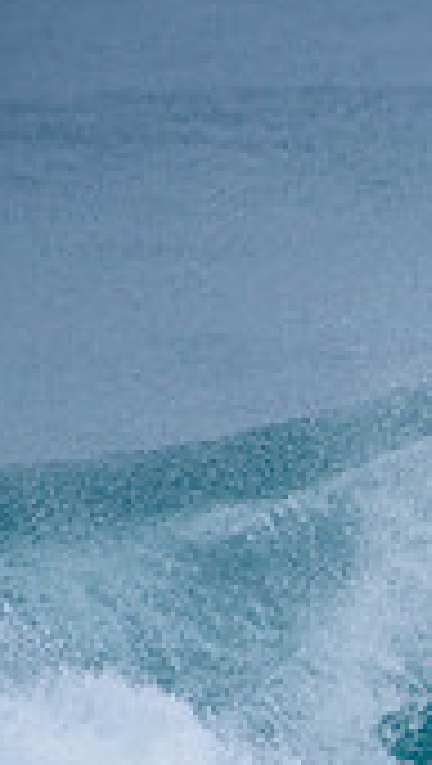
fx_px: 34882
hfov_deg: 0.7
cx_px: 1120
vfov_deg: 1.3
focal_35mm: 1718
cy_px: 695
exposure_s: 1/2000
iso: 450
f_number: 5.6
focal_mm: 480
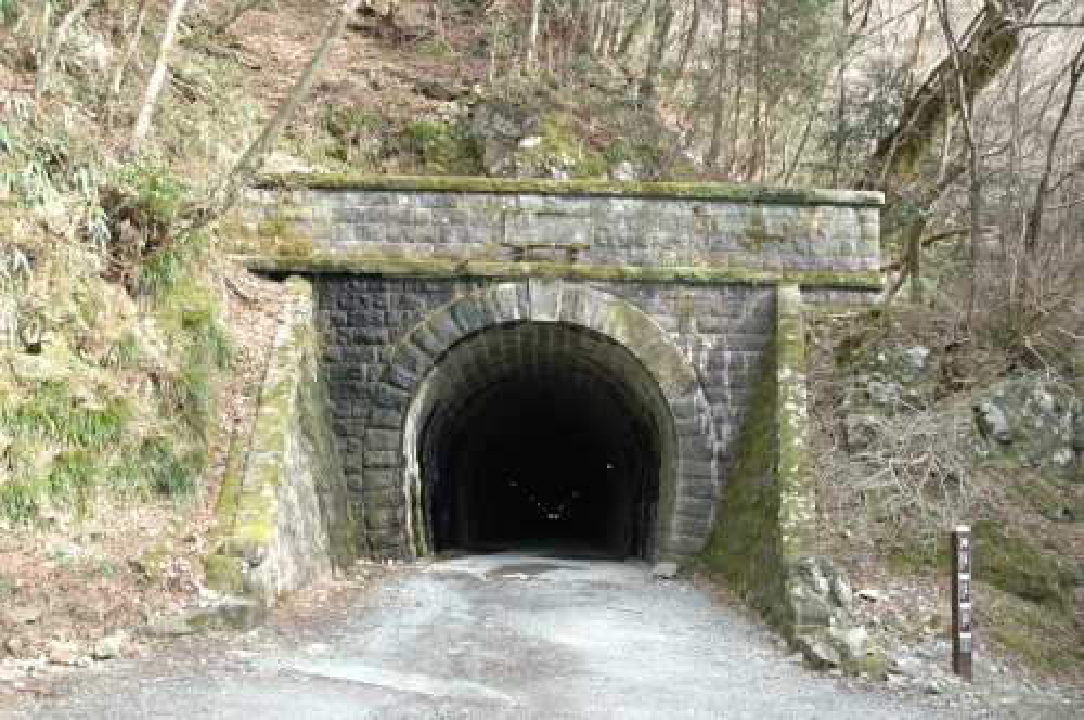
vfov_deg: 36.8
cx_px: 542
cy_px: 360
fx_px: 1083
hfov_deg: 53.2
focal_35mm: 36
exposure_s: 1/125
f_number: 4.5
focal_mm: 24
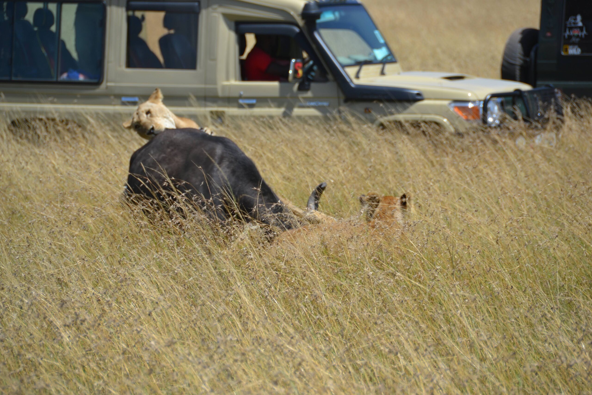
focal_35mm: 300
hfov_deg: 6.9
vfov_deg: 4.6
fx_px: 4933
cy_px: 198
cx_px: 296
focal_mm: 200
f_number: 5.6
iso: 110
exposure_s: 1/500
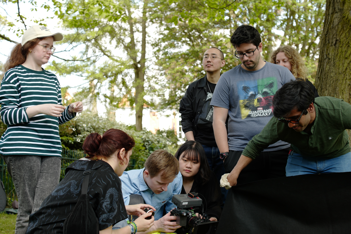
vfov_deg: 25.5
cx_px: 176
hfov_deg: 37.5
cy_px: 117
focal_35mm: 53
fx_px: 517
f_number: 3.2
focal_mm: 35
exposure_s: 1/200
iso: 200
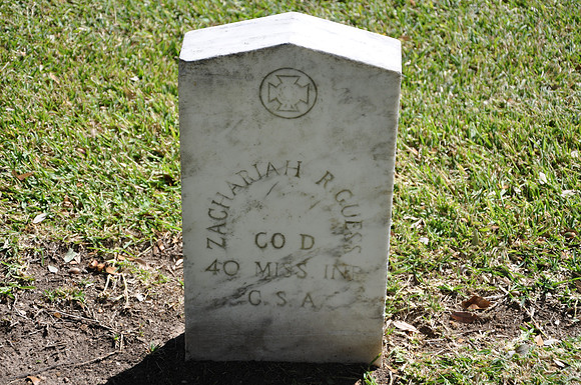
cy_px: 192
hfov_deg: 21.9
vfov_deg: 14.7
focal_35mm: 93
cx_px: 290
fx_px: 1499
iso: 200
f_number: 6.3
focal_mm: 62
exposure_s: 1/160
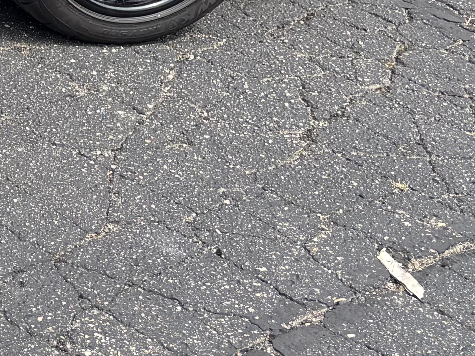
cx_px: -515
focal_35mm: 120
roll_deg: -1.8
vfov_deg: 11.7
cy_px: -206
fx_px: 1646
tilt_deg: -15.7
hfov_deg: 13.6
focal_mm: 5.96
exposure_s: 1/961
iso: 50
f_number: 1.6
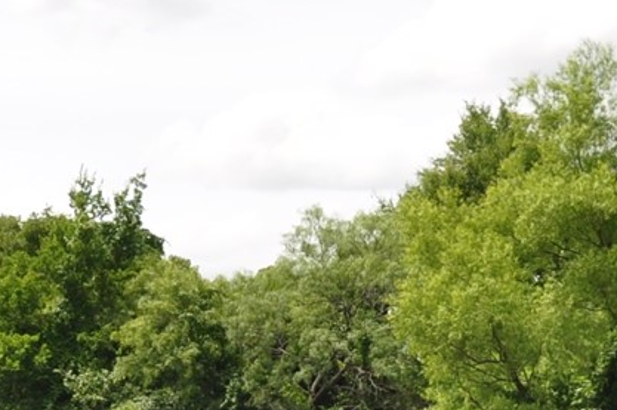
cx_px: 90
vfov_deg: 7.8
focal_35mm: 172
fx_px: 2944
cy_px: 590
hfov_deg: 11.9
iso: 200
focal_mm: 22
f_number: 10
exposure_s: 1/250
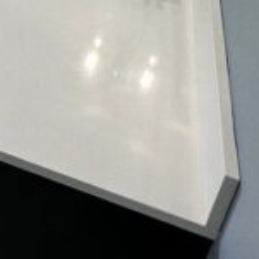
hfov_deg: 18.1
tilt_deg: -23.5
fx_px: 711
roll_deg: -5.3
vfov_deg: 17.7
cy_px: -166
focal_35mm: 84
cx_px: -146
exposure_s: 1/120
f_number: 2.2
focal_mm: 2.22
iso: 100
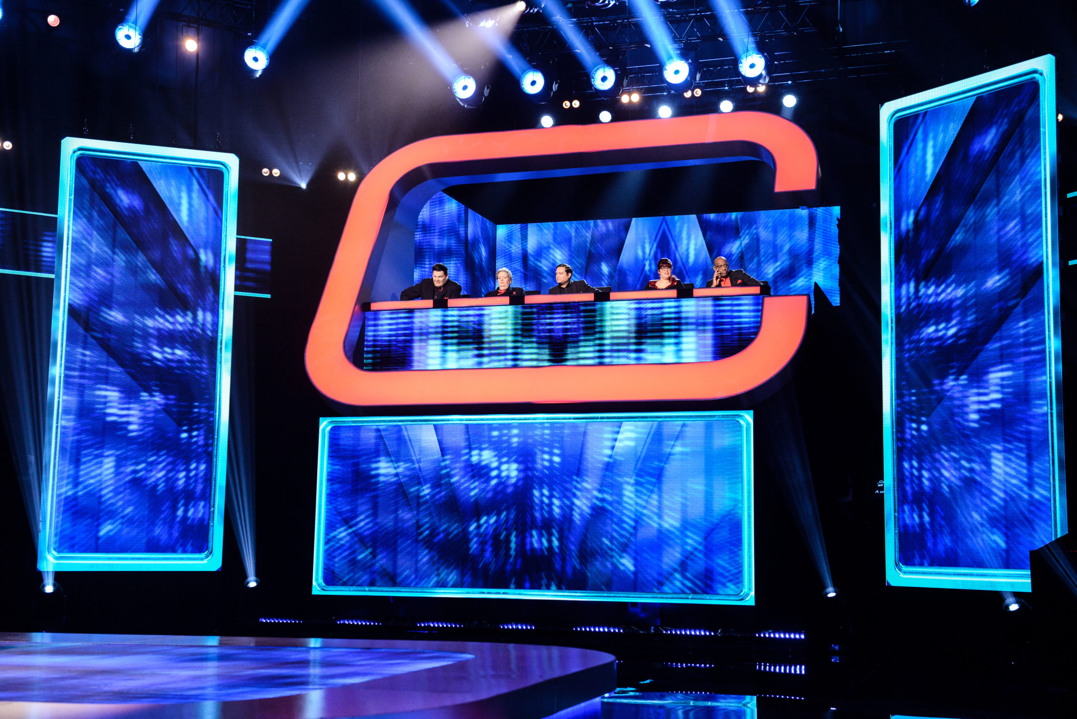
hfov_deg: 41.1
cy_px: 360
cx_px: 538
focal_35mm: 48
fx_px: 1436
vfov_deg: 28.1
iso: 3200
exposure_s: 1/80
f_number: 4.5
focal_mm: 48
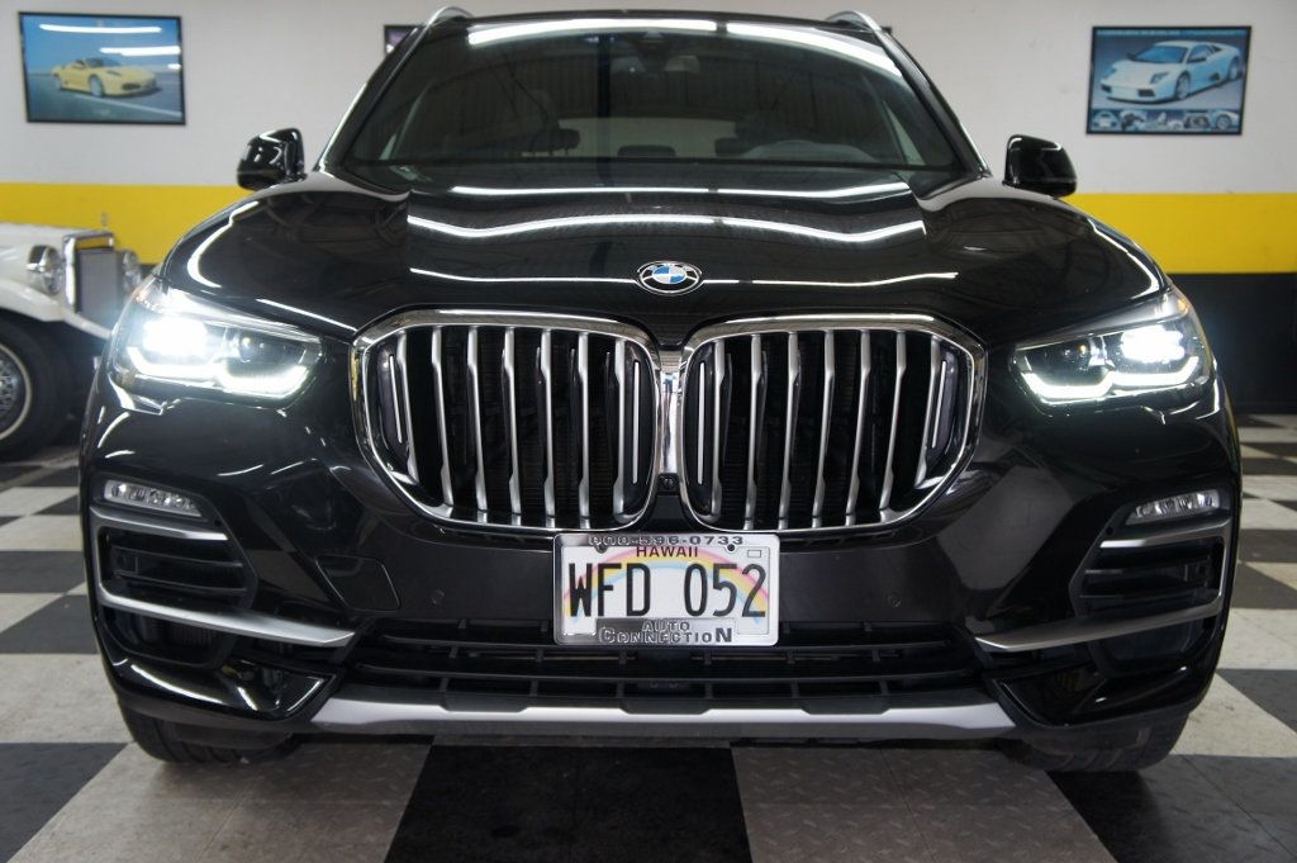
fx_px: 1350
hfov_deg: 51.3
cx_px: 648
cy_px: 432
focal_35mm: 38
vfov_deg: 35.4
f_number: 4
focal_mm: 25
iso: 250
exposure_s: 1/40
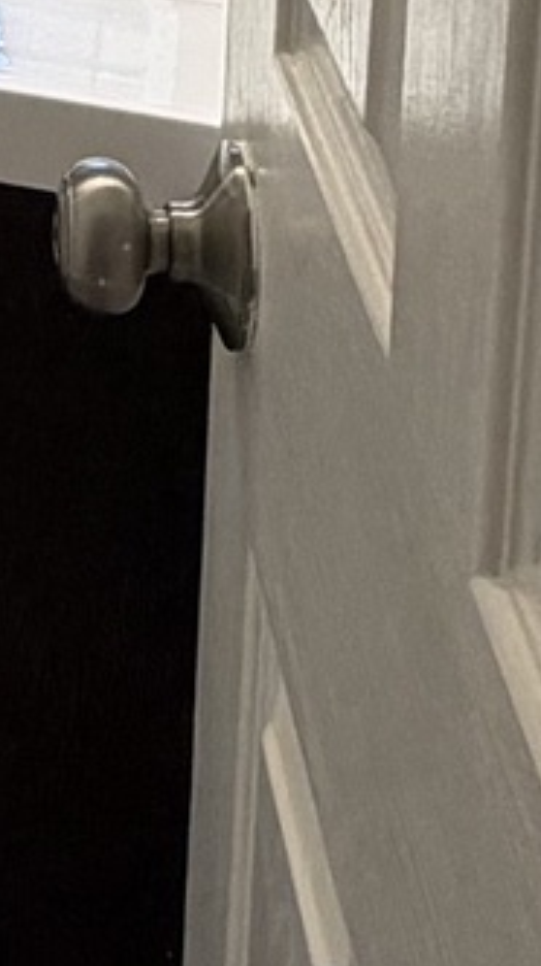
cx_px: -966
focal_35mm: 106
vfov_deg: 18.4
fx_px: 2712
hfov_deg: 9.5
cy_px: -375
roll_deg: +3.4
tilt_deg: -12.7
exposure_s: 1/60
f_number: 2.2
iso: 200
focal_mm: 2.22
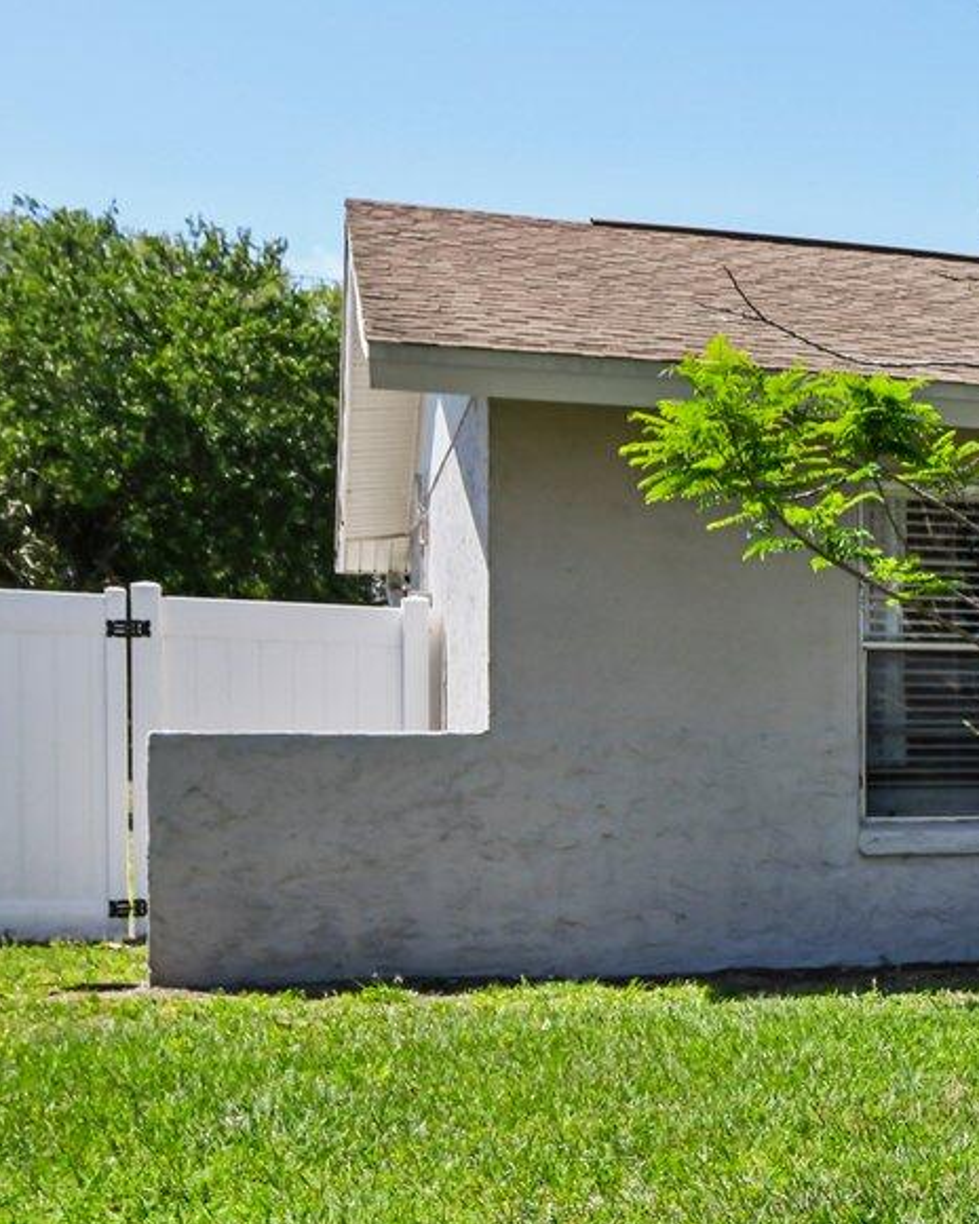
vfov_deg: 30.0
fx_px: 2282
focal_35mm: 63
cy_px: 659
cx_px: 1534
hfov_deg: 20.2
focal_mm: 19
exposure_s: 1/640
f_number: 8
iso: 400
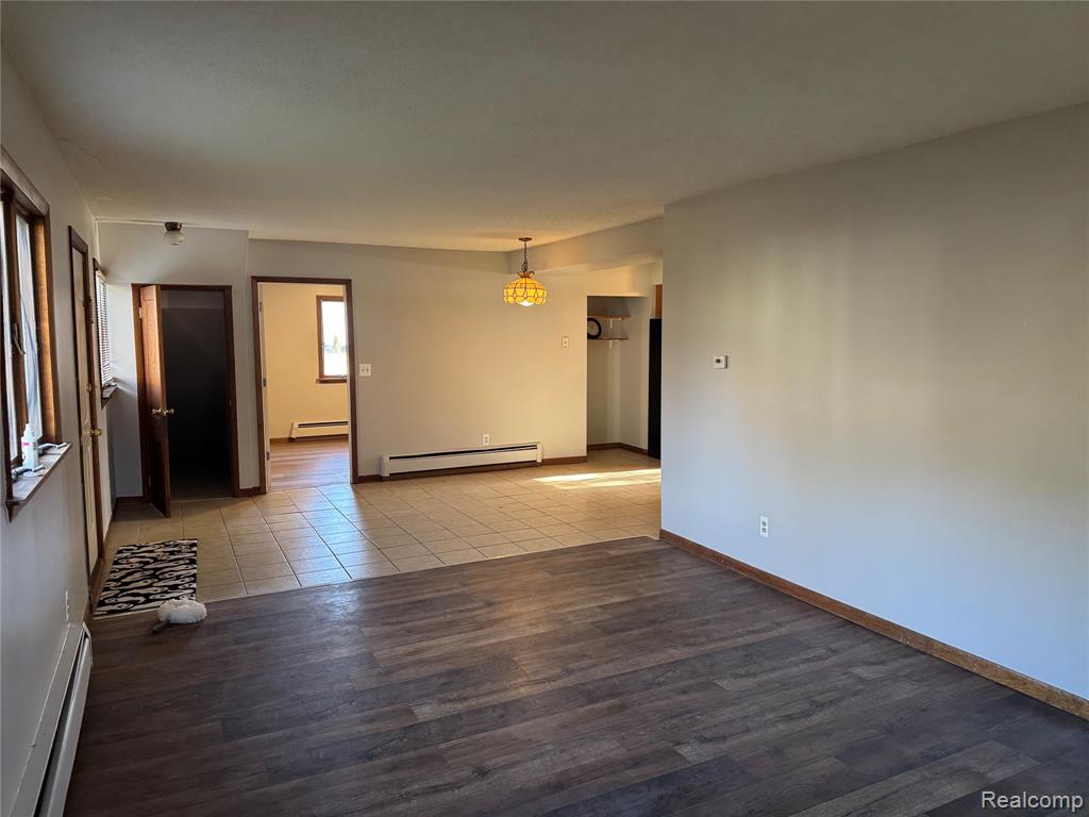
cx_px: 544
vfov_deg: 56.8
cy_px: 408
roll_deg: +0.8
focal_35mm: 24
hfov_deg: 71.6
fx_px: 755
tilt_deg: -4.1
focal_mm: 6.76
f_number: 1.78
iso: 320
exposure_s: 1/60
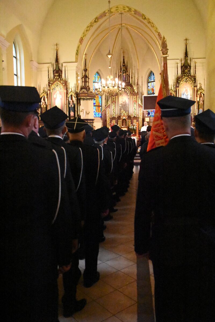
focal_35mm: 33
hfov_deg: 40.0
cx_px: 108
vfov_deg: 57.2
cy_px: 161
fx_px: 296
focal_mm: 22
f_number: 3.5
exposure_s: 1/1000
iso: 25600
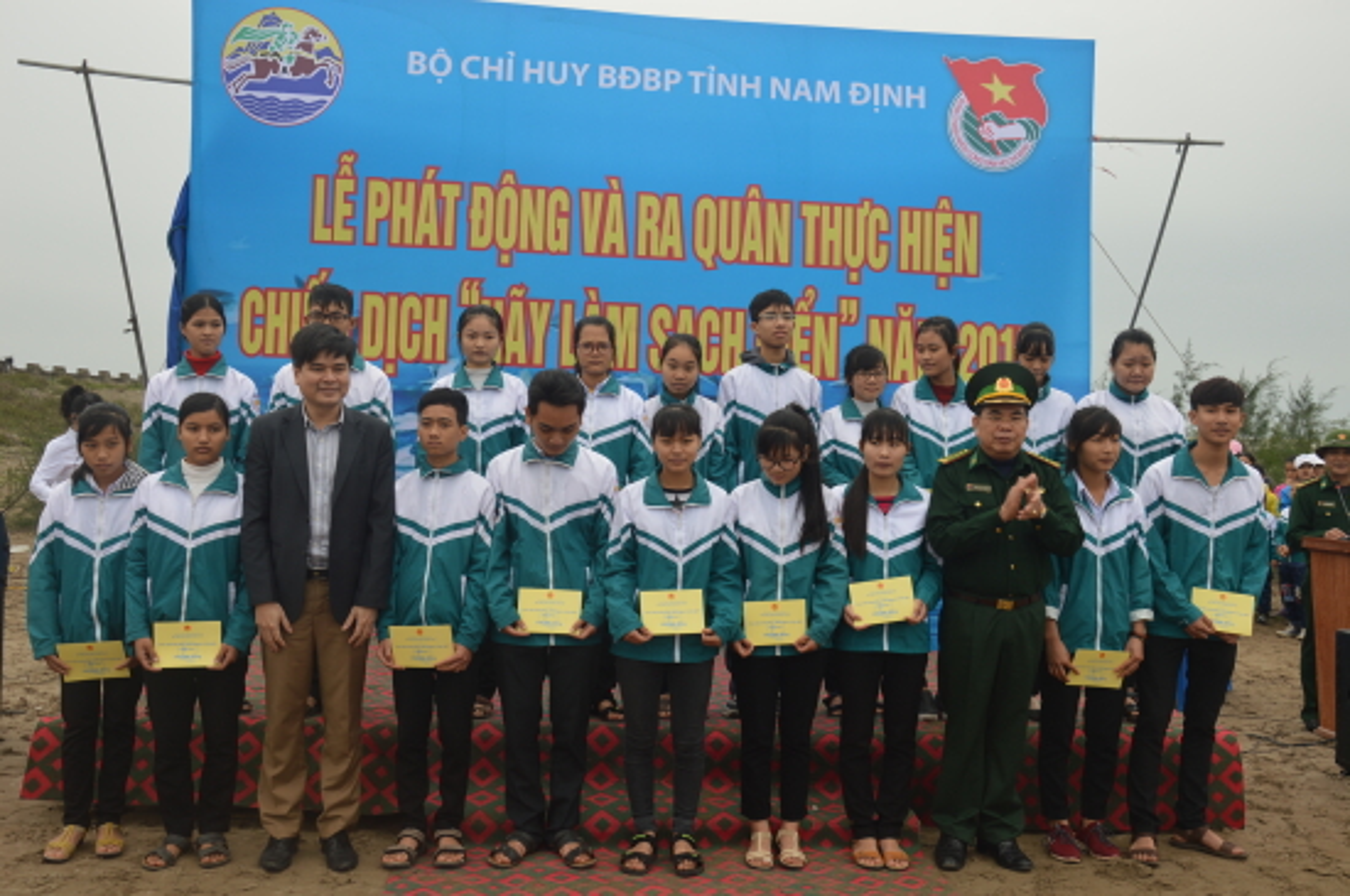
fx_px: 1404
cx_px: 675
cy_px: 448
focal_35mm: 38
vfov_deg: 35.4
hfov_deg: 51.3
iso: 100
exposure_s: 1/125
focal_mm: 25
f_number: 5.6
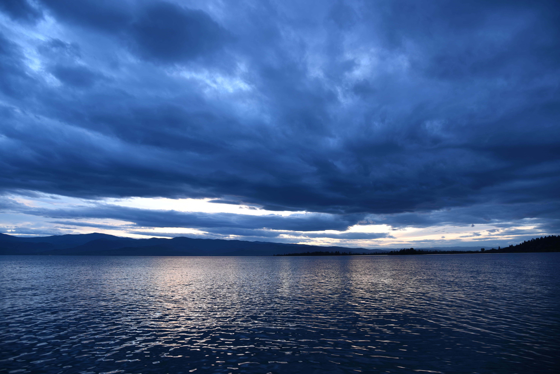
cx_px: 280
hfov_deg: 73.7
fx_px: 373
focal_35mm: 24
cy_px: 187
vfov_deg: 53.2
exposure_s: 1/15
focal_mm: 24
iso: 100
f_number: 5
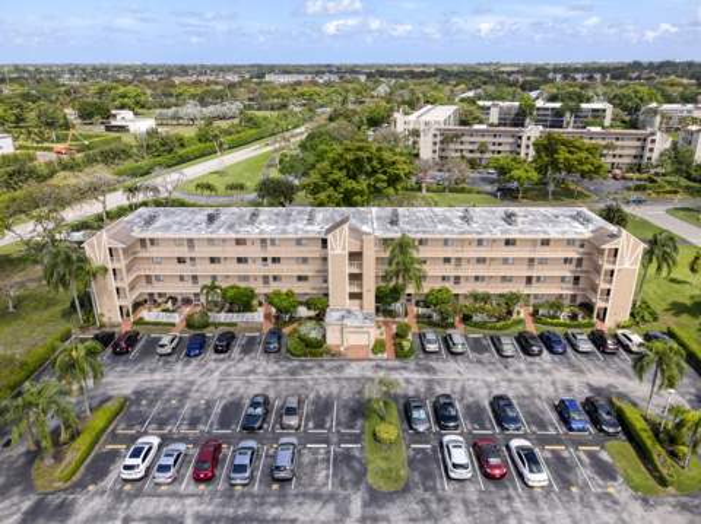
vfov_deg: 56.7
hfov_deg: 71.7
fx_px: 486
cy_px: 262
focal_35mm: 24
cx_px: 350
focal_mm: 4.5
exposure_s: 1/30
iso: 100
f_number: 2.8
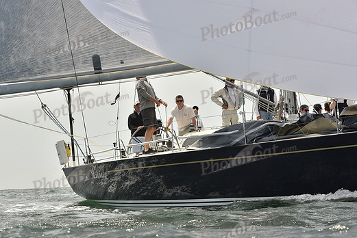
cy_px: 132
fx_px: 1081
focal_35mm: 109
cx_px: 165
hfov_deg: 18.7
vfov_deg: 12.6
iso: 400
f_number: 8
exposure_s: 1/1600
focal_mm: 98
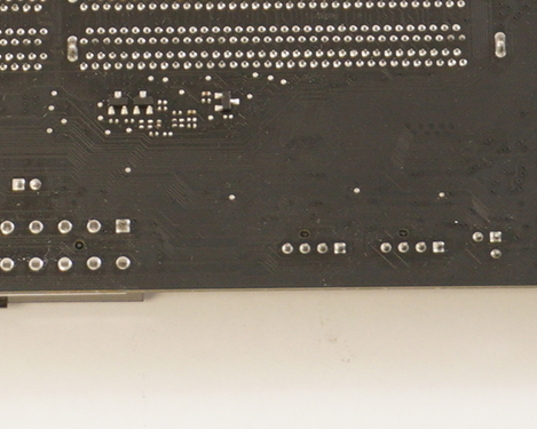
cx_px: 302
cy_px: -453
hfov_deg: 7.6
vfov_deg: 5.9
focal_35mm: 255
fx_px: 4052
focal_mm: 34
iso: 320
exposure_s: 1/13
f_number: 5.6
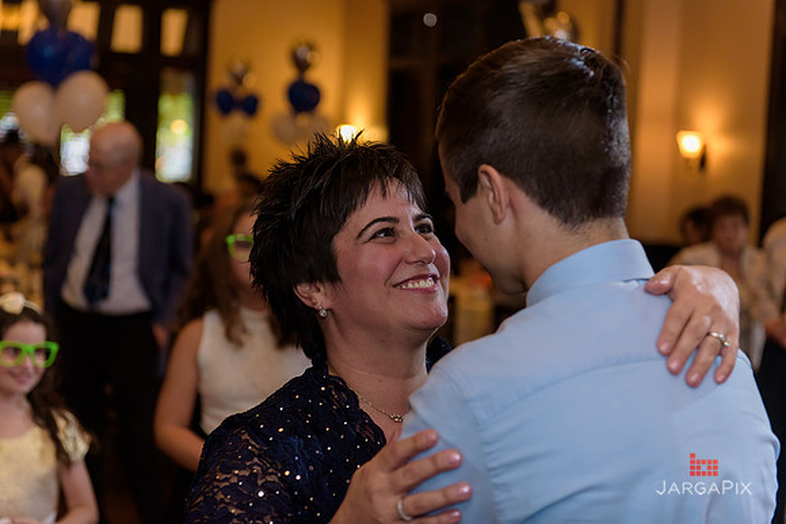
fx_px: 1529
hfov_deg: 28.8
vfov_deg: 19.5
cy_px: 262
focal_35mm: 70
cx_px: 393
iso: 1250
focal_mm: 70
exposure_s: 1/125
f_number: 3.2
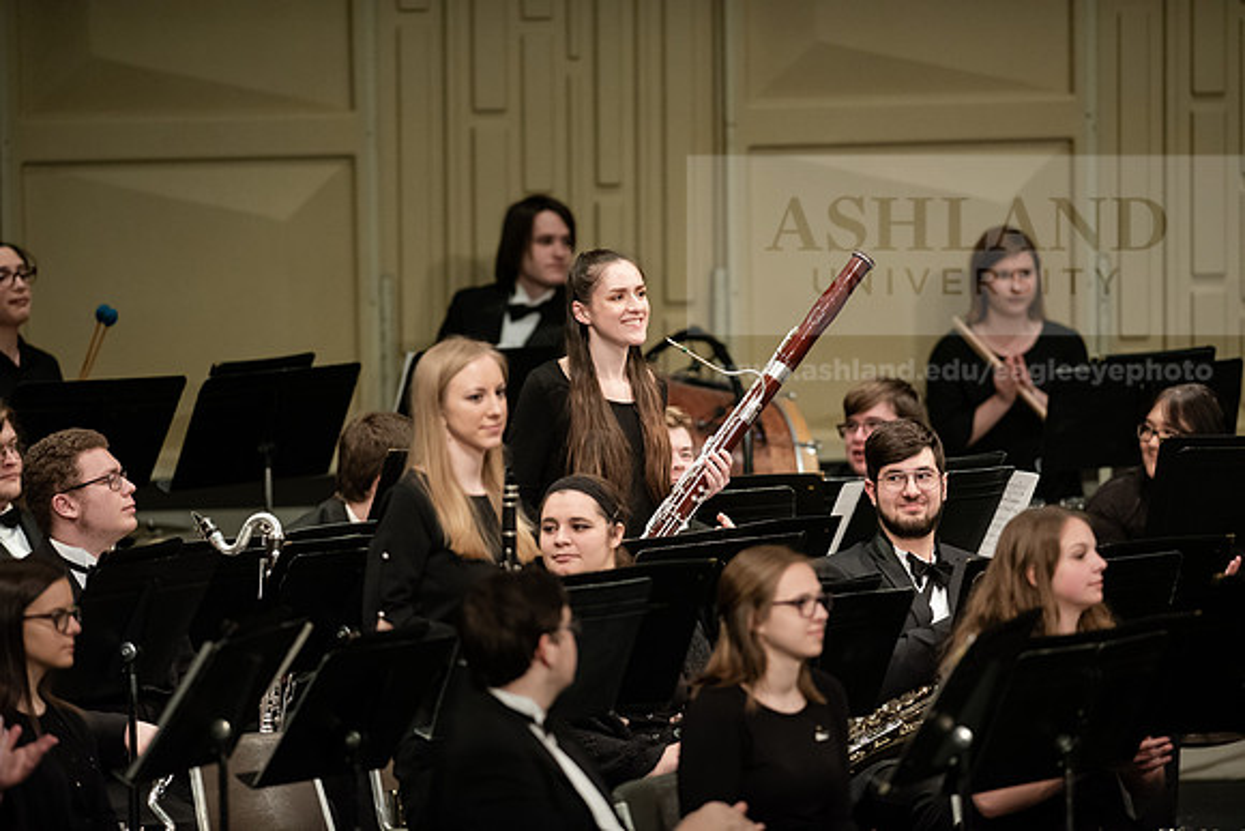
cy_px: 416
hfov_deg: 6.9
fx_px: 10377
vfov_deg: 4.6
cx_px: 622
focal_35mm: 300
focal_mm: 300
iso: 4000
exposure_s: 1/250
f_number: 3.2
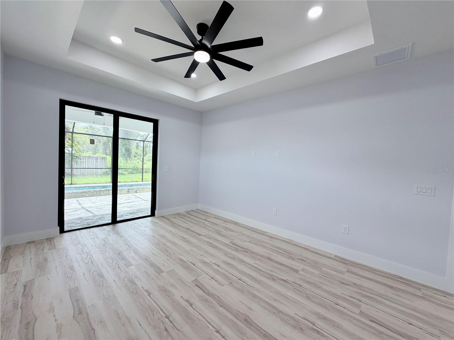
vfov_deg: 85.7
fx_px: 184
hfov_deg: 102.1
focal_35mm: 14
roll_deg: -1.4
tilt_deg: -2.0
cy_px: 170
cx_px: 227
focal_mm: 2.22
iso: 80
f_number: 2.2
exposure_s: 1/121
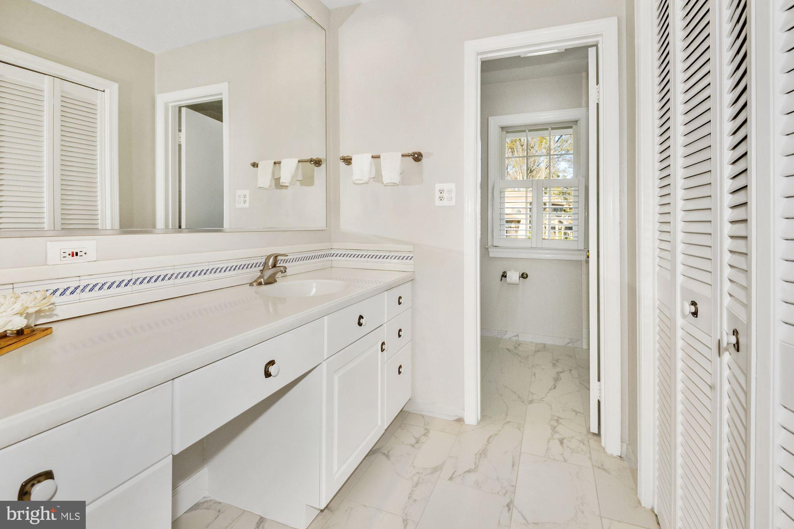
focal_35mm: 16
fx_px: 353
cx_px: 397
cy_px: 264
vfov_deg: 73.7
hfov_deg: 96.8
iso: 200
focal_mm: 16
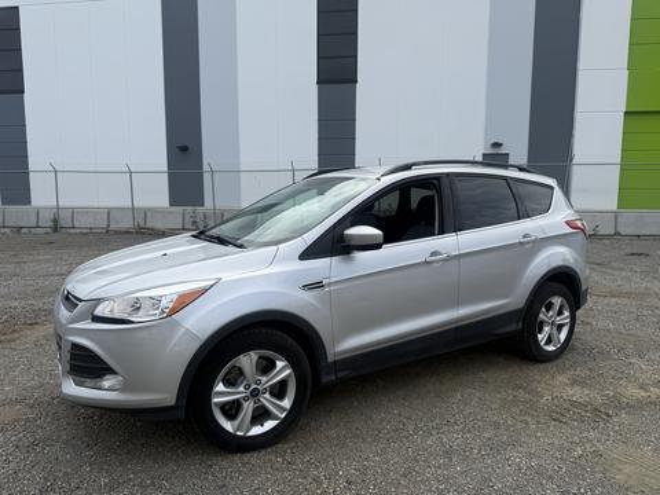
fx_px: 458
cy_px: 248
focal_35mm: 24
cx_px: 330
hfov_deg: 71.6
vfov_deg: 56.8
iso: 80
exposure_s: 1/5319
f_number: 1.78
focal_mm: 6.76
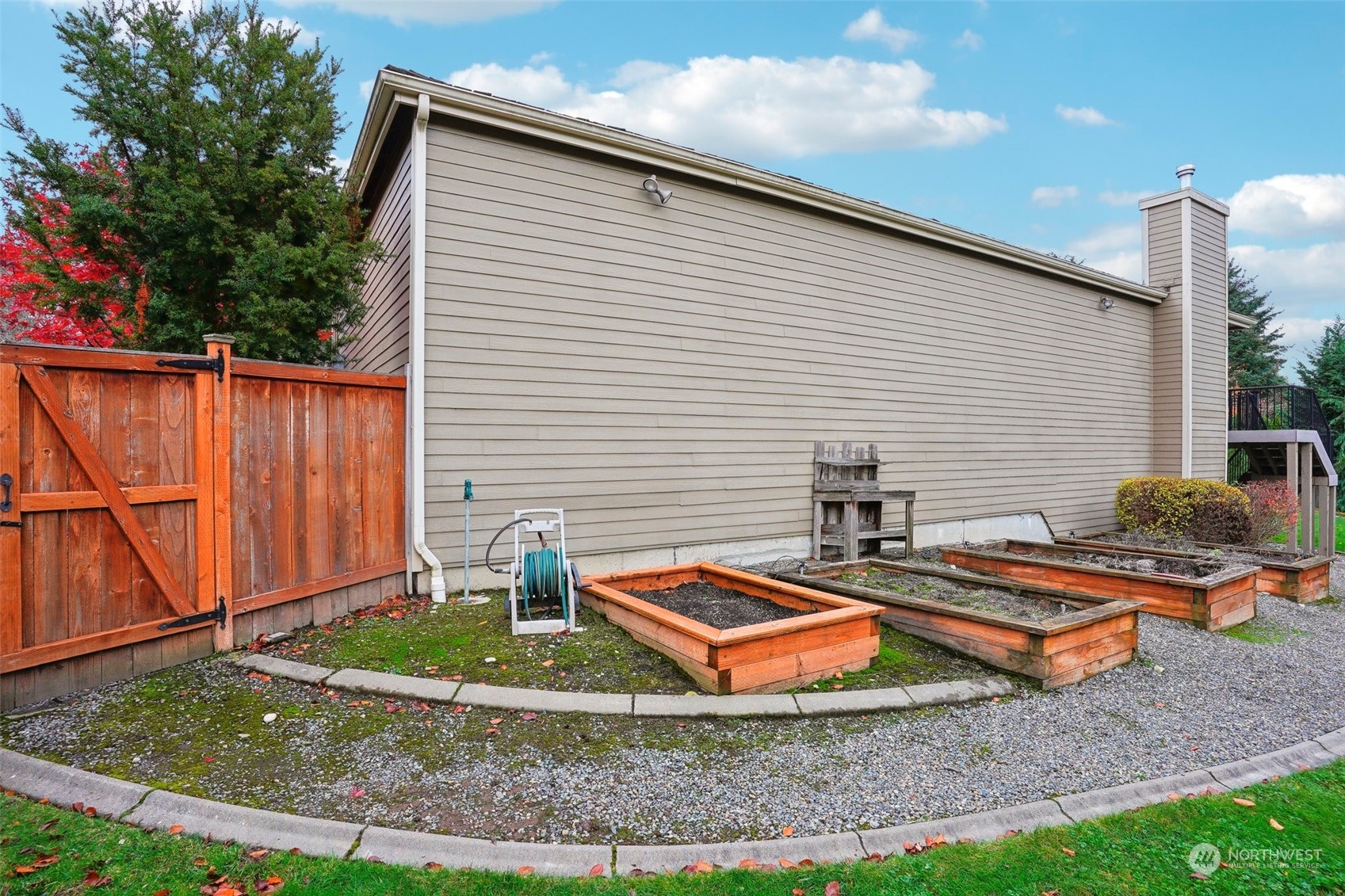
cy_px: 448
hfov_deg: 93.3
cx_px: 672
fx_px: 635
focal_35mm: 17
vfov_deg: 70.4
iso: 400
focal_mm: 17
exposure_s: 1/30
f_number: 8
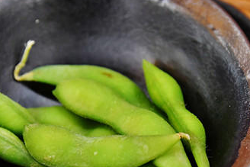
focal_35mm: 137
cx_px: 85
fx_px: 952
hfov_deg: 14.9
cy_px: 113
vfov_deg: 10.0
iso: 1600
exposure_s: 1/13
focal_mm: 50
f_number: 4.5
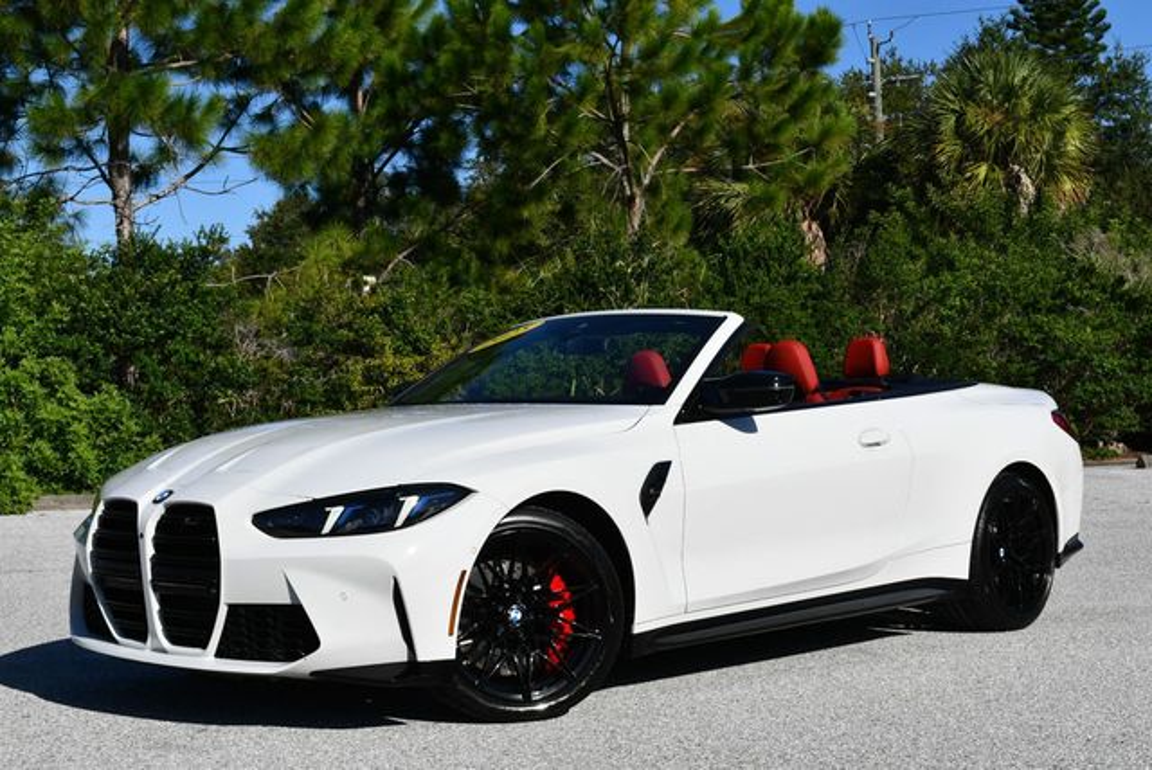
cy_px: 385
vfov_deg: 24.2
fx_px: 1794
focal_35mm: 56
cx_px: 576
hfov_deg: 35.6
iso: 100
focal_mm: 28
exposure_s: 1/320
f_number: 9
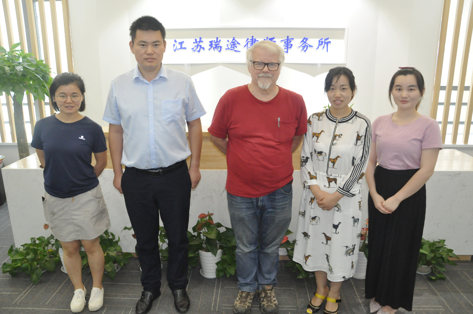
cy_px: 157
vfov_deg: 47.8
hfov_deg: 67.4
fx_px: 354
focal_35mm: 27
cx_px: 236
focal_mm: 18
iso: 1600
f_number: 5
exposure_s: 1/20
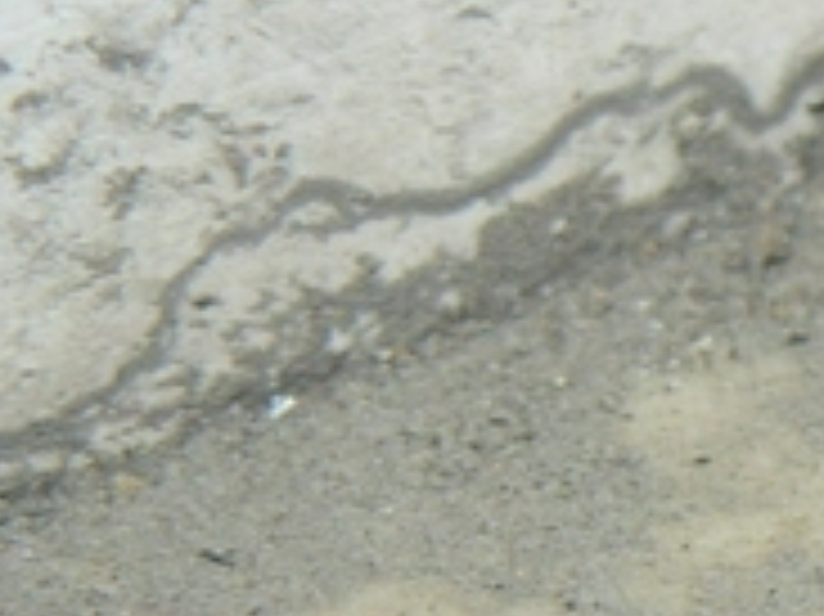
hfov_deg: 6.3
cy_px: 607
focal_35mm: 308
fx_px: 7327
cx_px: 1414
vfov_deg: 4.8
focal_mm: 14.7
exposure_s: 1/60
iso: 100
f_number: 4
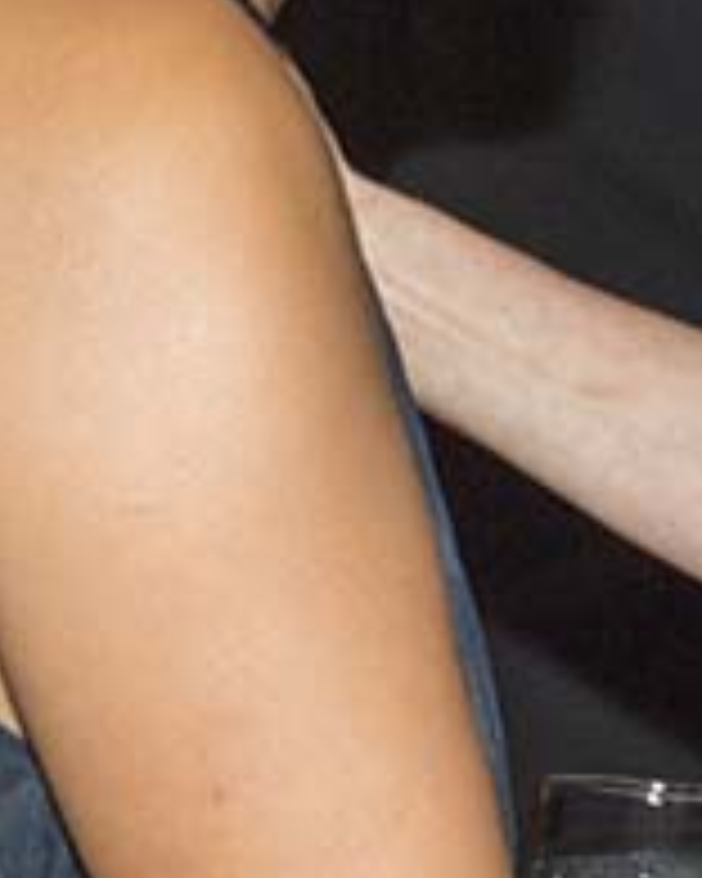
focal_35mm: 157
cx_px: 927
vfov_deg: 12.2
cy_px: 124
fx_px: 4077
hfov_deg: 9.7
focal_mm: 34
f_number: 8
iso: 400
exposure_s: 1/60
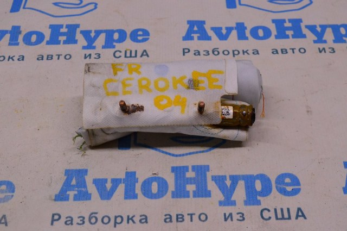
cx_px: 174
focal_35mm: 68
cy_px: 116
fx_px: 650
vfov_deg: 20.1
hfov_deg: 29.9
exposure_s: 1/250
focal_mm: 45
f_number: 8
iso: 1600
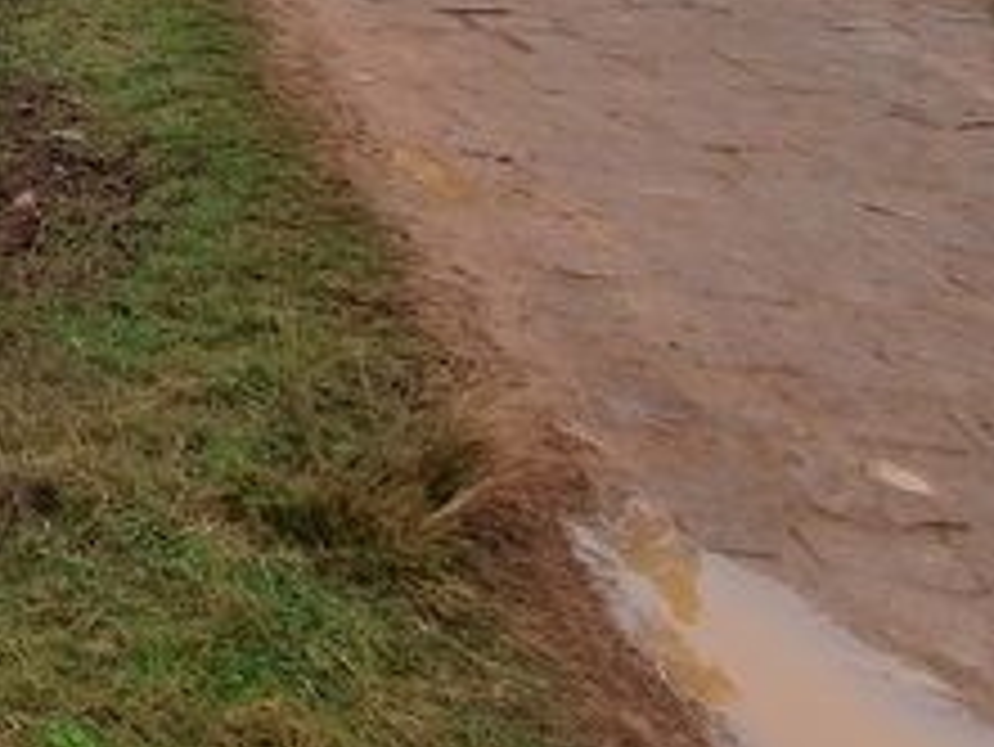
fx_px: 1350
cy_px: -468
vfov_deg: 22.9
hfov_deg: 24.8
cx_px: -657
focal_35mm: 47
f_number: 2.2
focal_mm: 1.8
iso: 50
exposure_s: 1/512
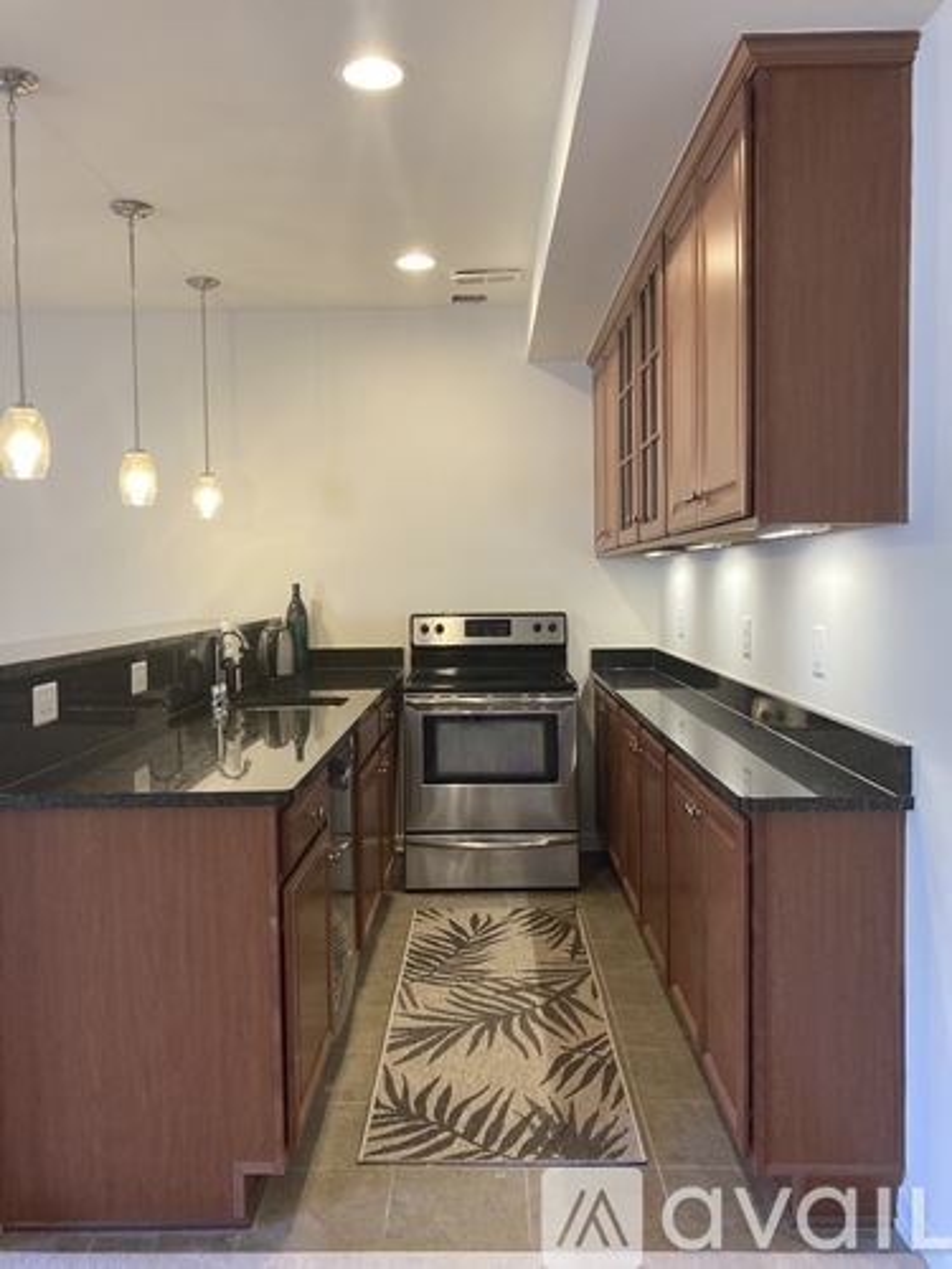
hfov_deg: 49.7
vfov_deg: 63.4
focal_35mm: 28
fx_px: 1027
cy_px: 634
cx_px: 476
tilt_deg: -1.7
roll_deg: +0.2
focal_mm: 3.99
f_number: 1.8
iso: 125
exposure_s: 1/60
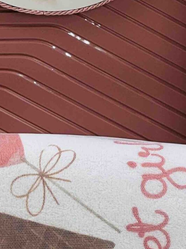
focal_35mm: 277
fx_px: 1985
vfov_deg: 7.1
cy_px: -45
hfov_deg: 5.4
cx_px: 121
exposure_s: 1/100
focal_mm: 9
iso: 50
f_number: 2.8
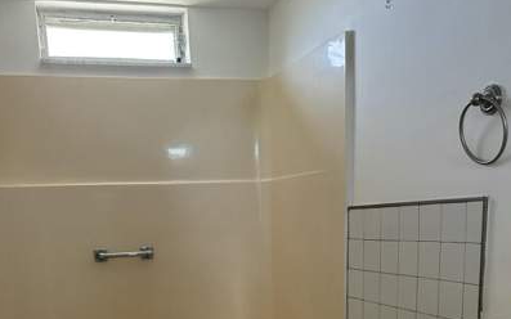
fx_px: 571
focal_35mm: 41
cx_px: 241
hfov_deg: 48.2
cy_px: 345
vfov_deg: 28.6
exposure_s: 1/60
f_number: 1.78
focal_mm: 6.76
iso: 320
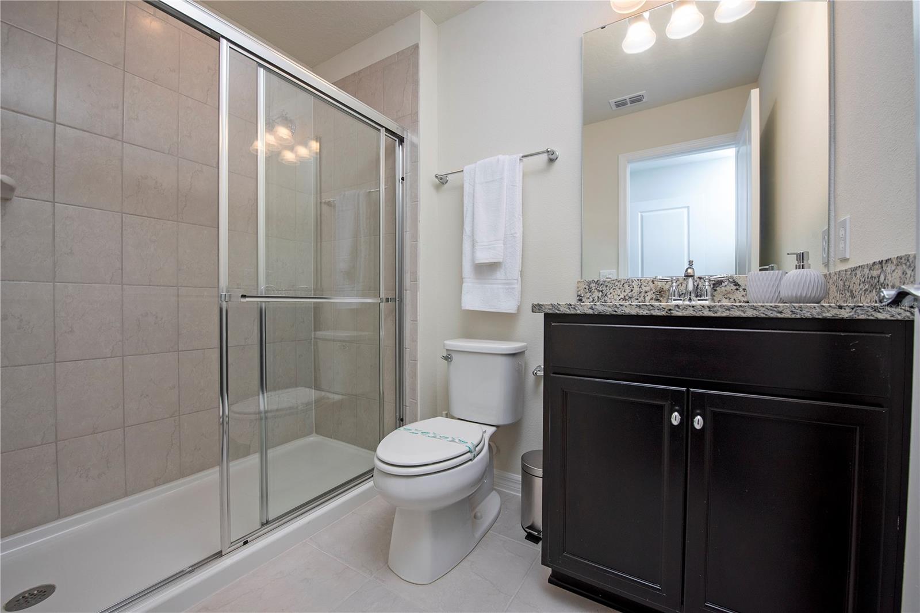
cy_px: 306
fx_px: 358
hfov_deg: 104.2
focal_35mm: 14
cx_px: 460
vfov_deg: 81.2
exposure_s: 1/15
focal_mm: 14
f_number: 10
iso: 500
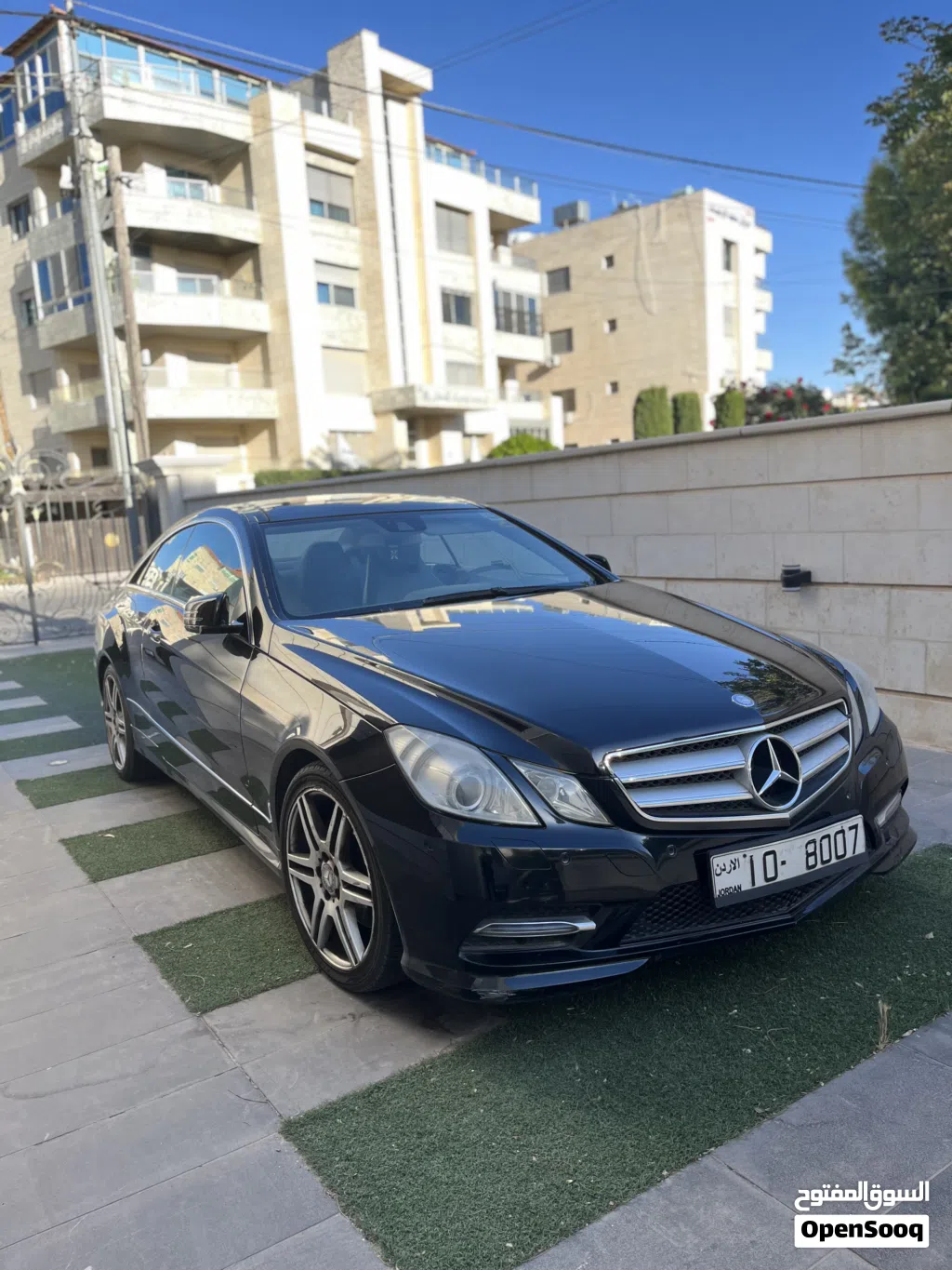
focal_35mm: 26
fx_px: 953
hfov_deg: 53.1
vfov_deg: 67.3
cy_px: 635
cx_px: 476
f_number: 1.6
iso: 50
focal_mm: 5.1
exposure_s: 1/520
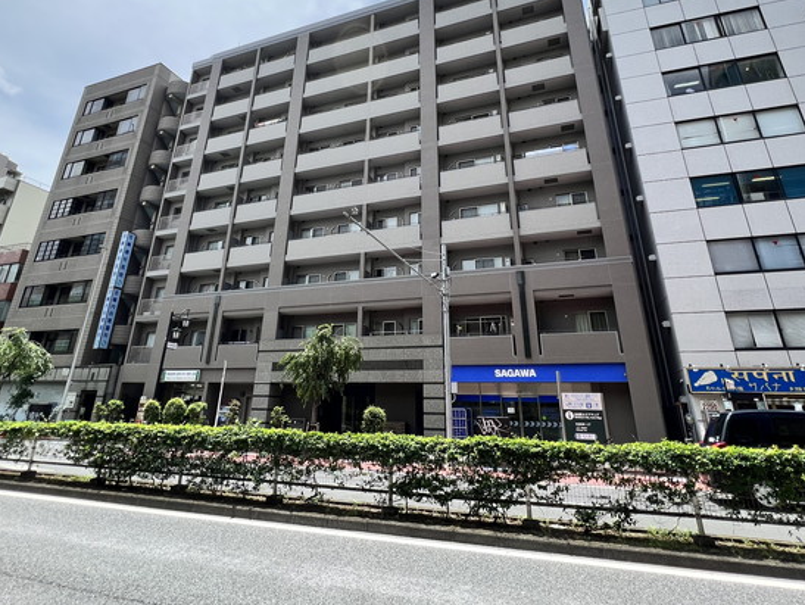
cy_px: 202
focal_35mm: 19
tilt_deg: +24.2
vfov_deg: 66.9
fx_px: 442
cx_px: 389
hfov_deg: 84.6
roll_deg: -1.5
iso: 32
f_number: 1.8
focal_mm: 1.57
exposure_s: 1/1727
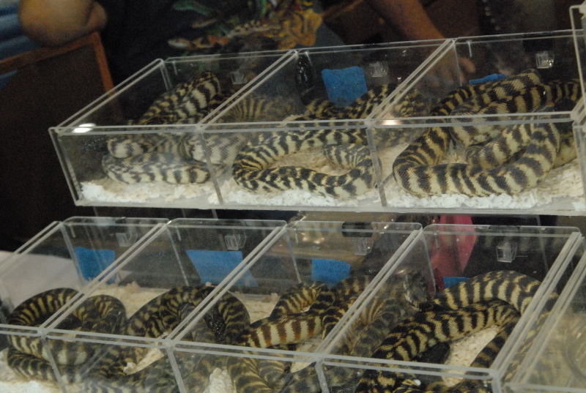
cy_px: 196
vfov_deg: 19.0
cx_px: 293
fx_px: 1174
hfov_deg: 28.0
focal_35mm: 72
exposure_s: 1/250
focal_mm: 48
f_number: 7.1
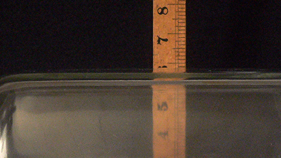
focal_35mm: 73
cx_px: 161
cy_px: 169
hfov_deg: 28.9
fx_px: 544
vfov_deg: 16.1
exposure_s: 1/8
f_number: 2.8
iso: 400
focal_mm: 6
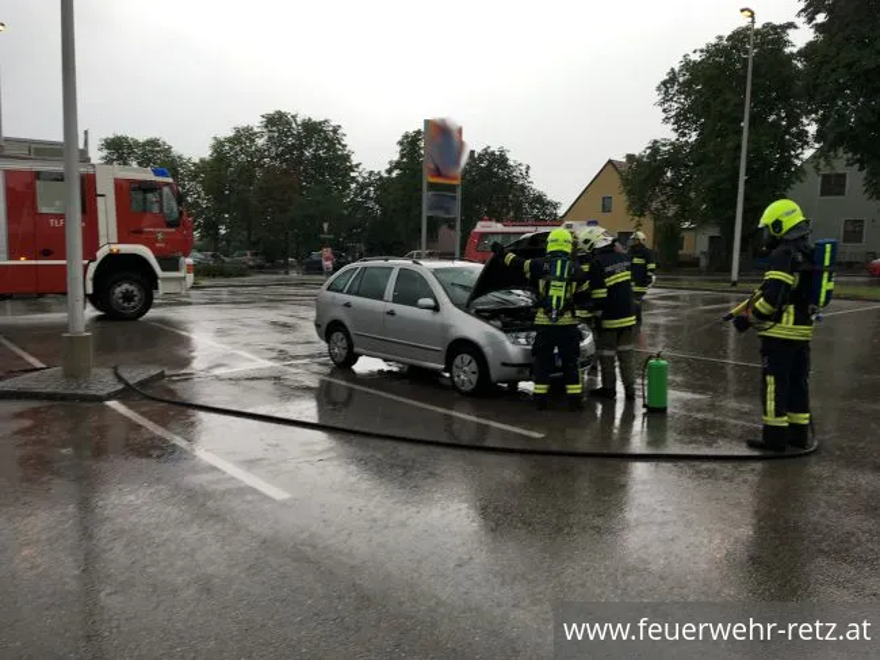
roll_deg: +0.2
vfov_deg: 48.2
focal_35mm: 29
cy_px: 330
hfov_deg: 61.7
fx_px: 737
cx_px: 440
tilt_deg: -8.0
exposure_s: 1/151
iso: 25
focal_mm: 4.15
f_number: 2.2
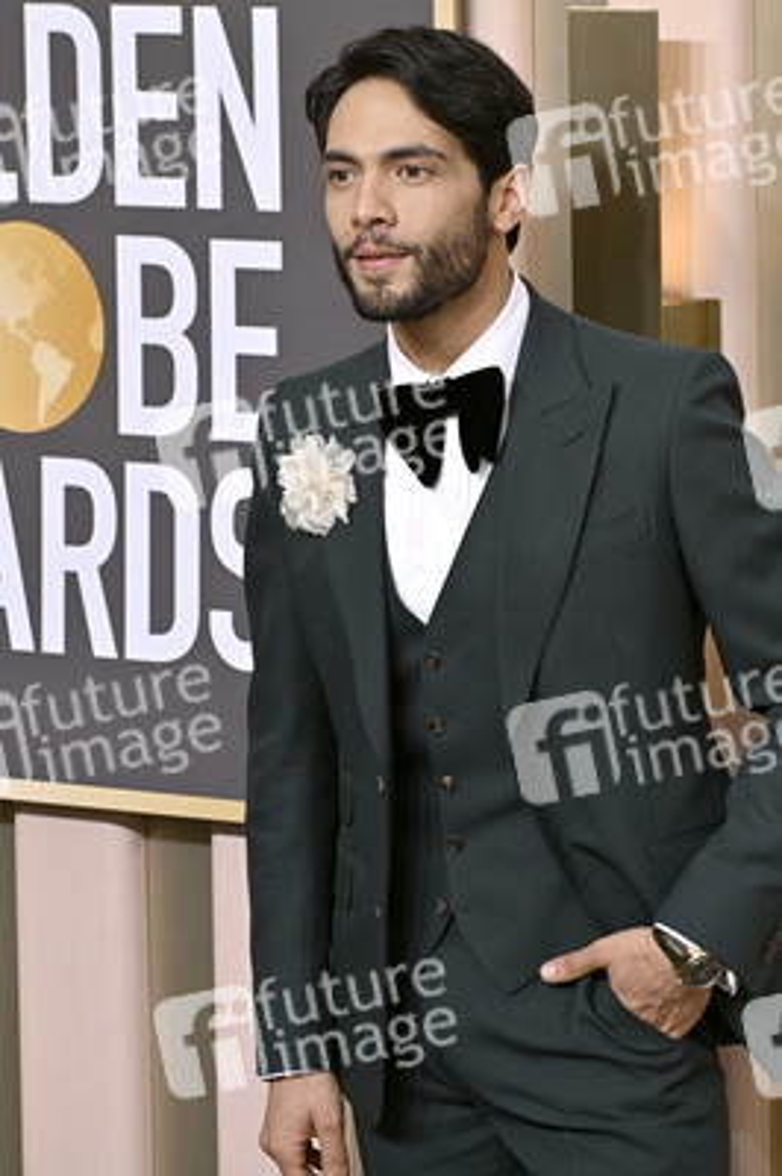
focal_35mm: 170
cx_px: 391
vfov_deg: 12.1
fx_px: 5548
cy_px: 588
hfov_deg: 8.1
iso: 800
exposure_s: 1/640
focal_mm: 170
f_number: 8
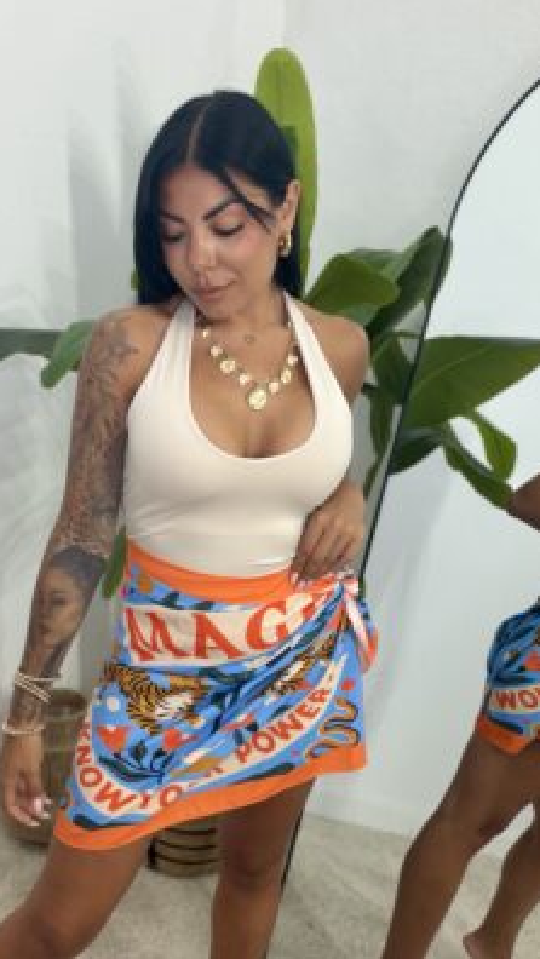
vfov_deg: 59.5
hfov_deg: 35.6
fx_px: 839
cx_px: 223
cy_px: 477
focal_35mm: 33
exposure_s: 1/75
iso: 64
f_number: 1.9
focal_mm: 2.71
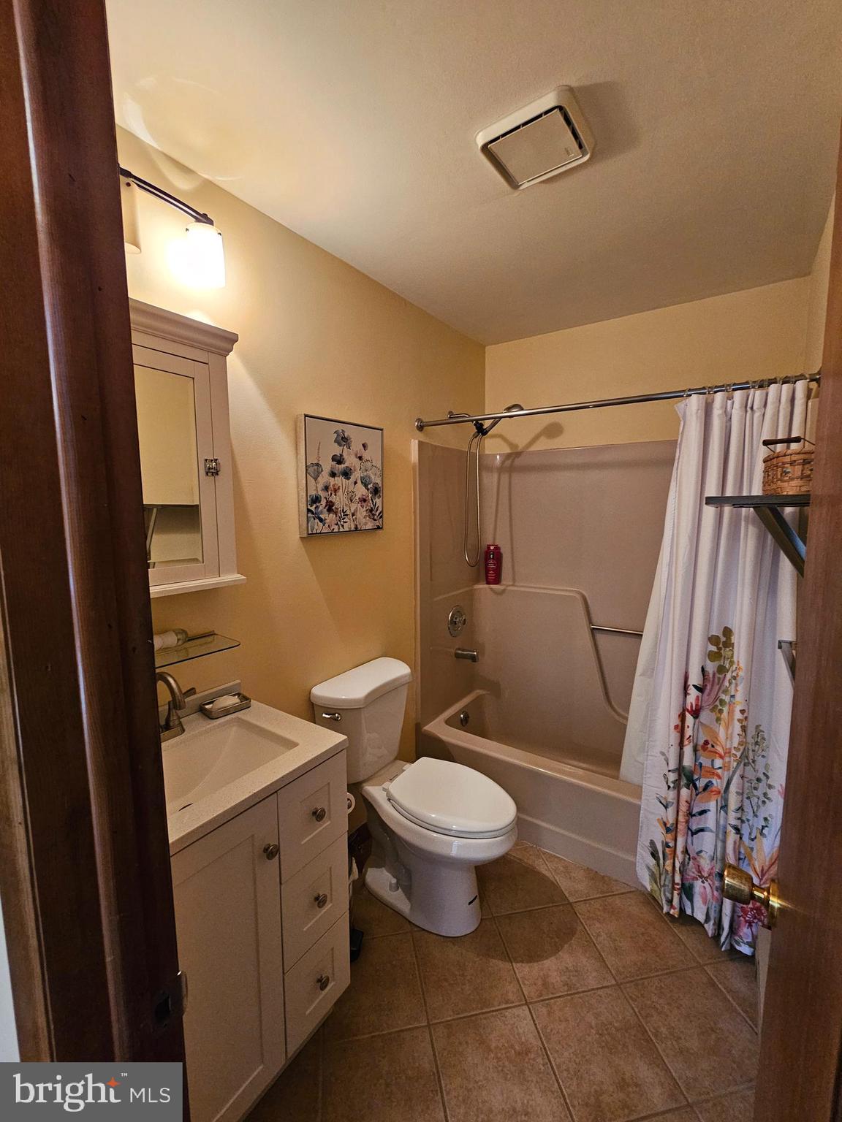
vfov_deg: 106.2
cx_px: 421
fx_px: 422
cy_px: 561
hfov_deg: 89.9
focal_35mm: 13
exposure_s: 1/30
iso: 400
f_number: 2.2
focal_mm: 2.2
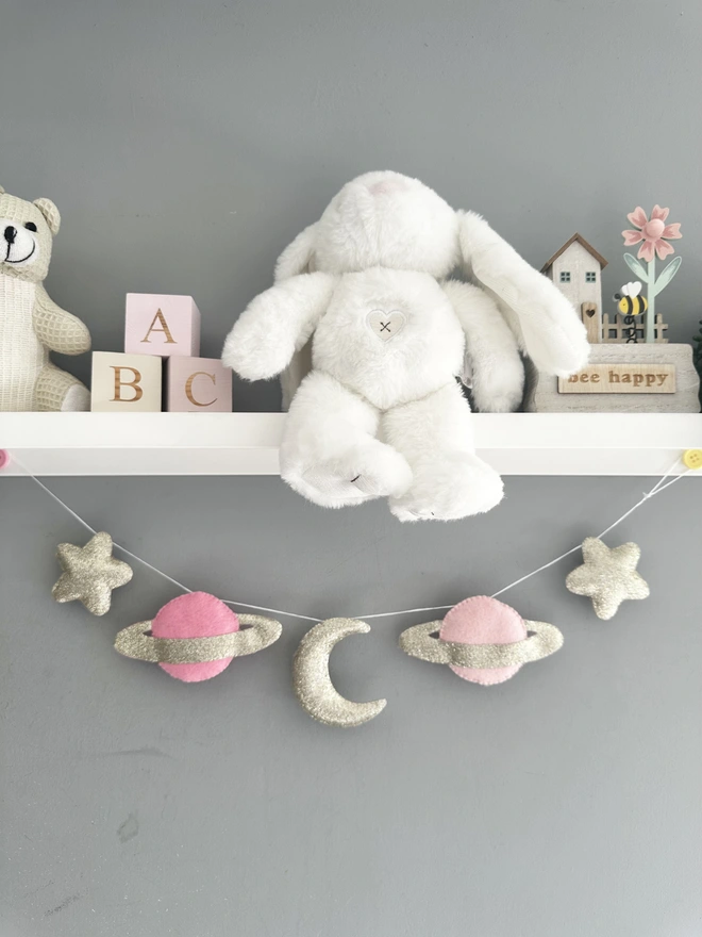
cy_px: 468
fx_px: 649
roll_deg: -0.3
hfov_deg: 56.8
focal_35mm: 24
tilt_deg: +5.3
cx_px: 351
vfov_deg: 71.6
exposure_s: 1/121
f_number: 1.78
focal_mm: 6.86
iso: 64
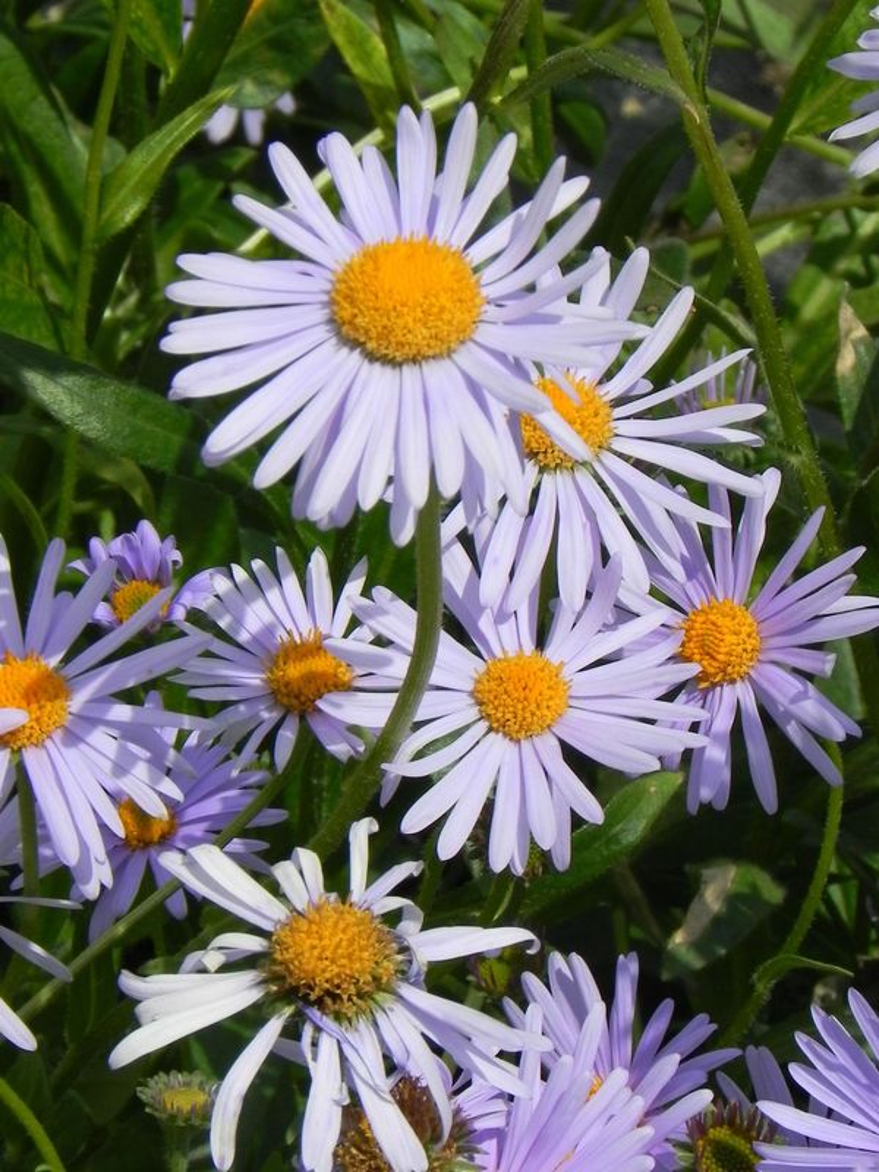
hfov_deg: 6.0
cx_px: 440
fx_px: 8363
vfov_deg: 8.0
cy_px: 586
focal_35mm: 247
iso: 160
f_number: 8
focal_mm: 44
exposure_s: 1/800
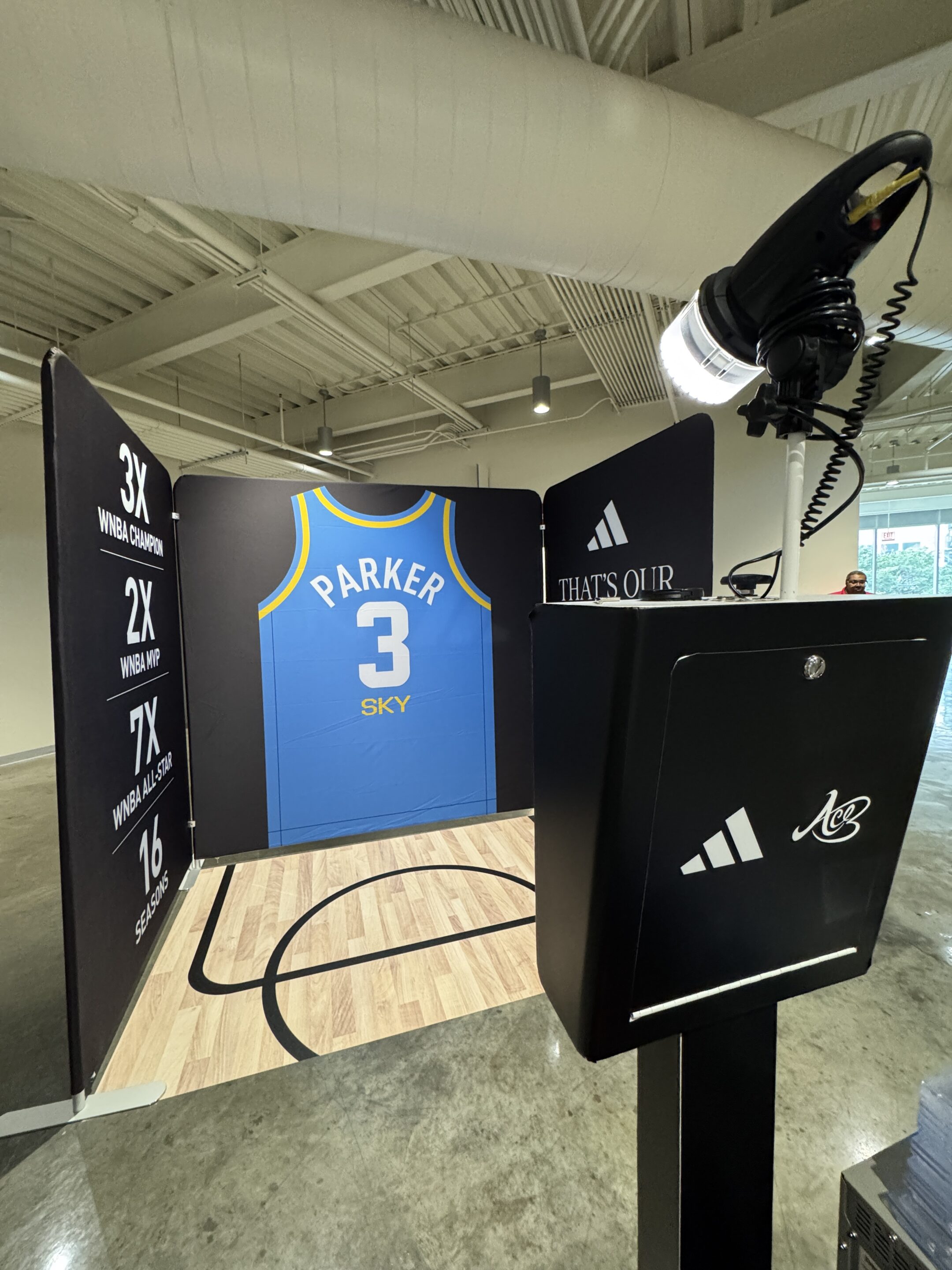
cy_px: 635
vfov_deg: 102.1
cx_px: 476
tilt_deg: -3.9
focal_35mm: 14
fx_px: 513
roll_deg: +1.6
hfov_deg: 85.7
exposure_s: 1/60
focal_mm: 2.22
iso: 500
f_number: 2.2
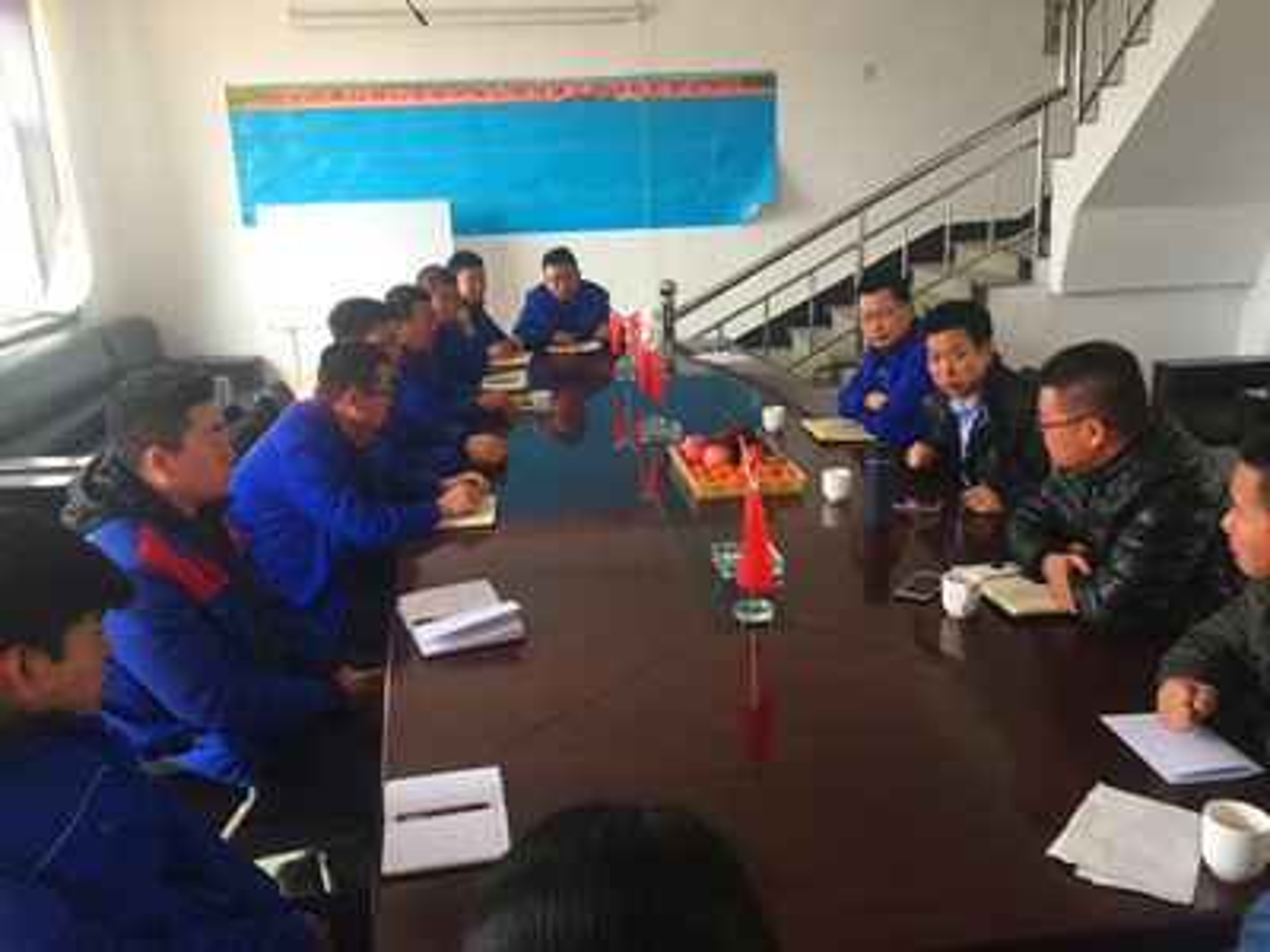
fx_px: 1064
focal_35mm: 29
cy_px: 476
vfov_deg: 48.2
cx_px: 635
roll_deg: +2.4
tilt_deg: -13.8
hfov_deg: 61.7
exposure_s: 1/33
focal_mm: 4.15
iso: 64
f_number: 2.2
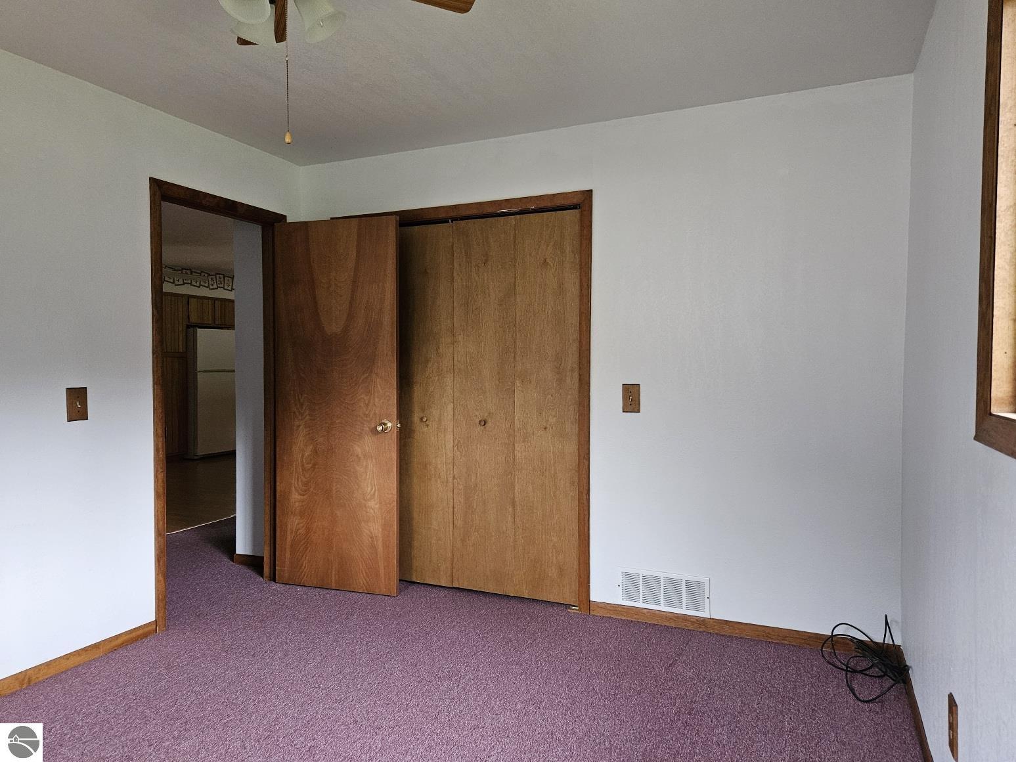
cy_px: 381
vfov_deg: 58.9
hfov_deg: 73.9
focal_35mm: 23
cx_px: 508
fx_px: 675
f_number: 1.8
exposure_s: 1/60.2
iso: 800
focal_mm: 5.4
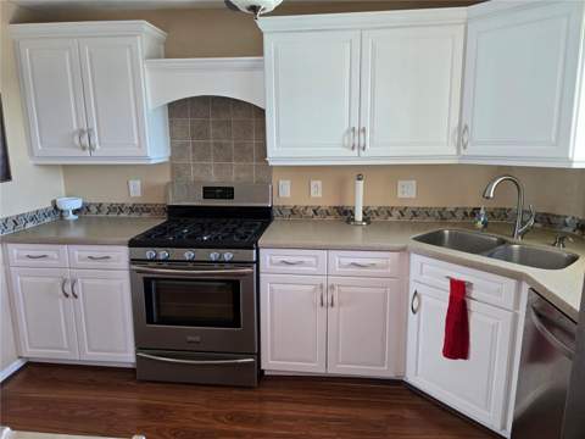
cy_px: 220
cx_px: 292
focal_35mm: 23
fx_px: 389
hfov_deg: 73.9
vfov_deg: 58.9
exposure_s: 1/120
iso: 640
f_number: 1.7
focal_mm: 6.3
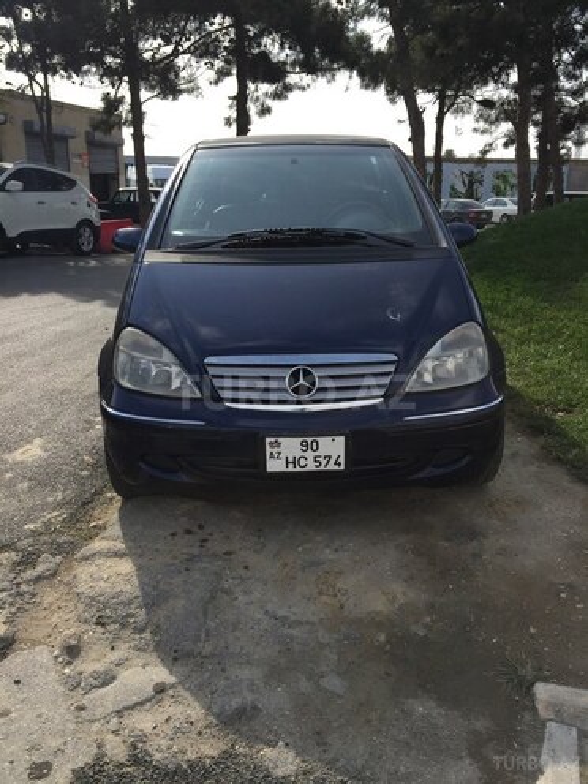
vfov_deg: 61.7
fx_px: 657
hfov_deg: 48.2
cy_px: 392
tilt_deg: -17.4
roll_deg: -0.8
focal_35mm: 29
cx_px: 294
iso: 32
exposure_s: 1/1319
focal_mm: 4.15
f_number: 2.2
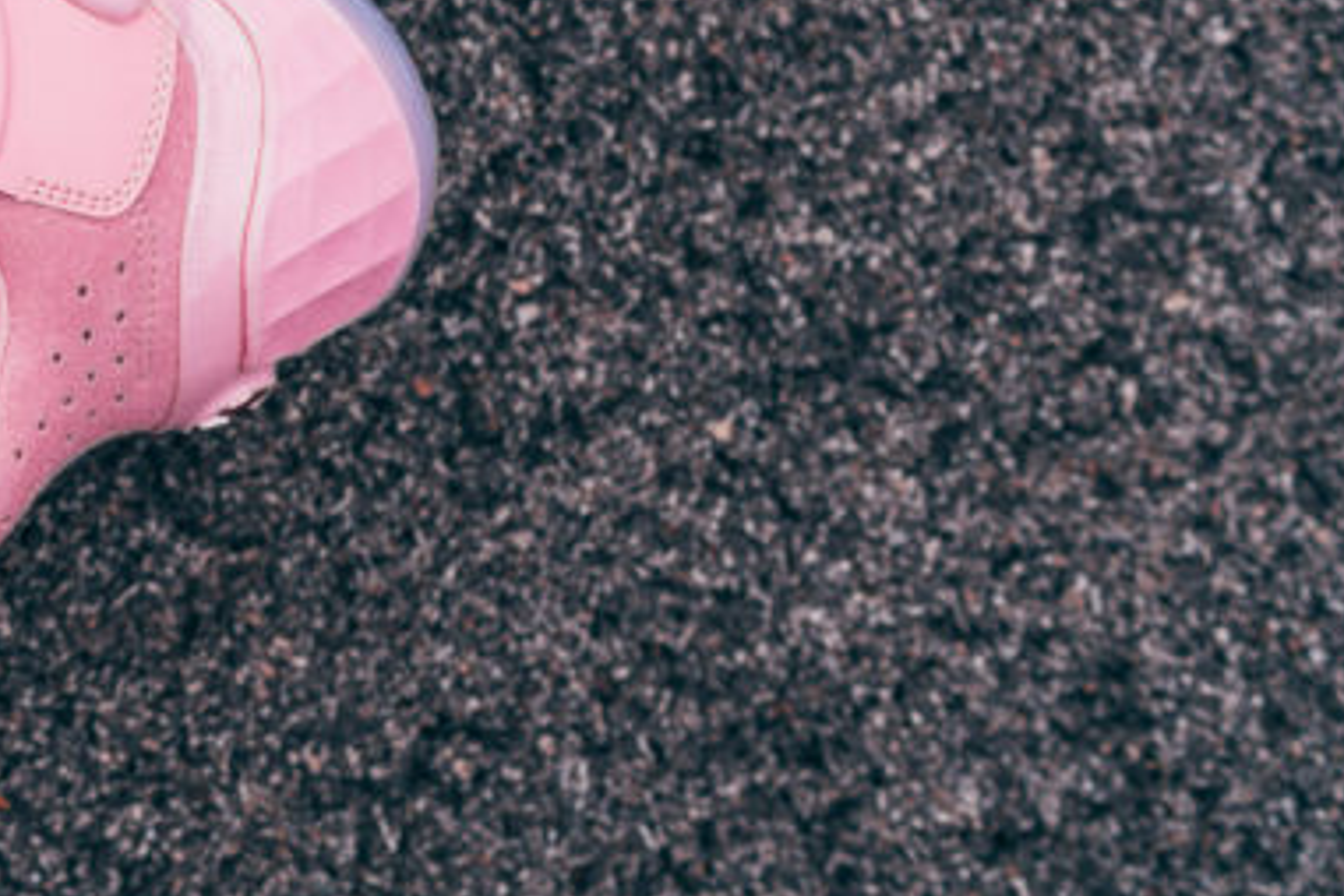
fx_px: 3509
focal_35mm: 94
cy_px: -115
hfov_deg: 19.9
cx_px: -413
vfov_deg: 14.2
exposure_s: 1/640
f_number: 3.5
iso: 100
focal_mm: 35
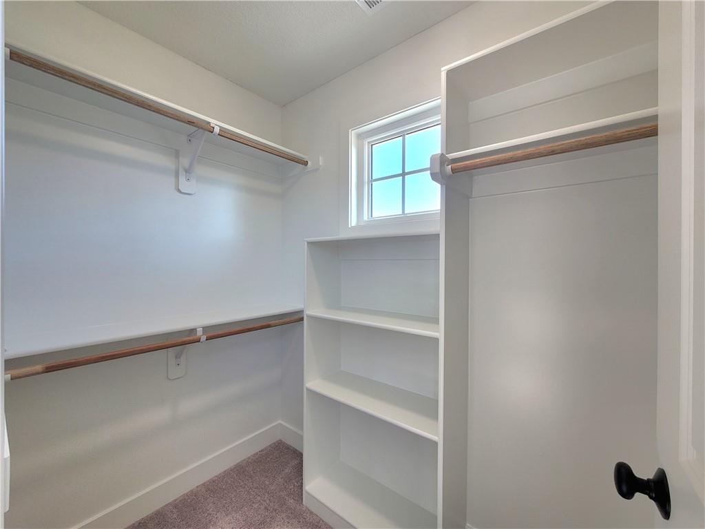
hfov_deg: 106.2
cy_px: 264
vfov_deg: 89.9
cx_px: 352
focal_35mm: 13
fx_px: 265
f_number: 2.2
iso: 64
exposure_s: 1/120
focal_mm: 2.2
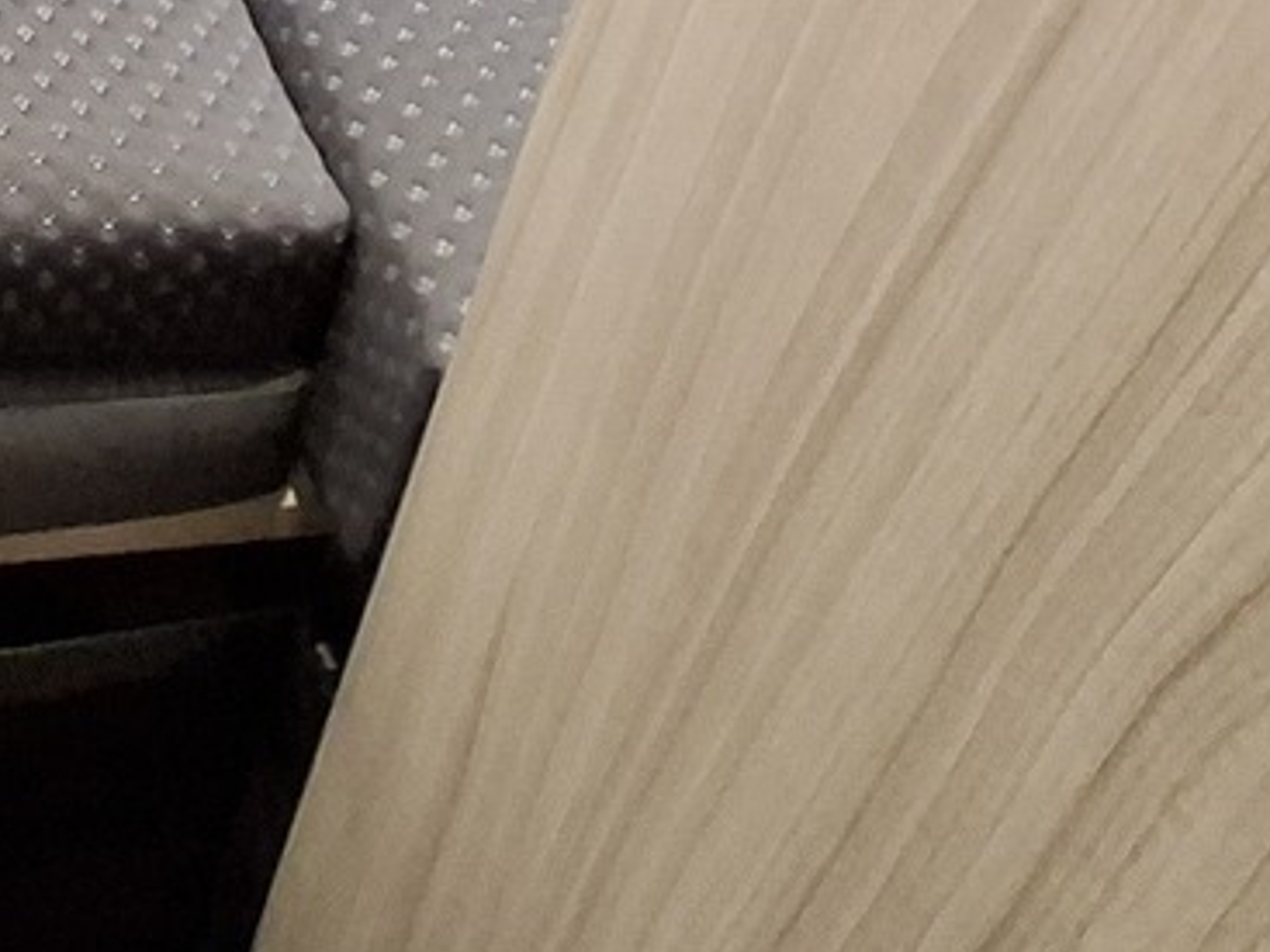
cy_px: -765
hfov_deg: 28.3
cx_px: -512
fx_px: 1870
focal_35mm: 51
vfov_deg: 20.3
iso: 800
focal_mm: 1.74
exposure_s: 1/14
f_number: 2.2
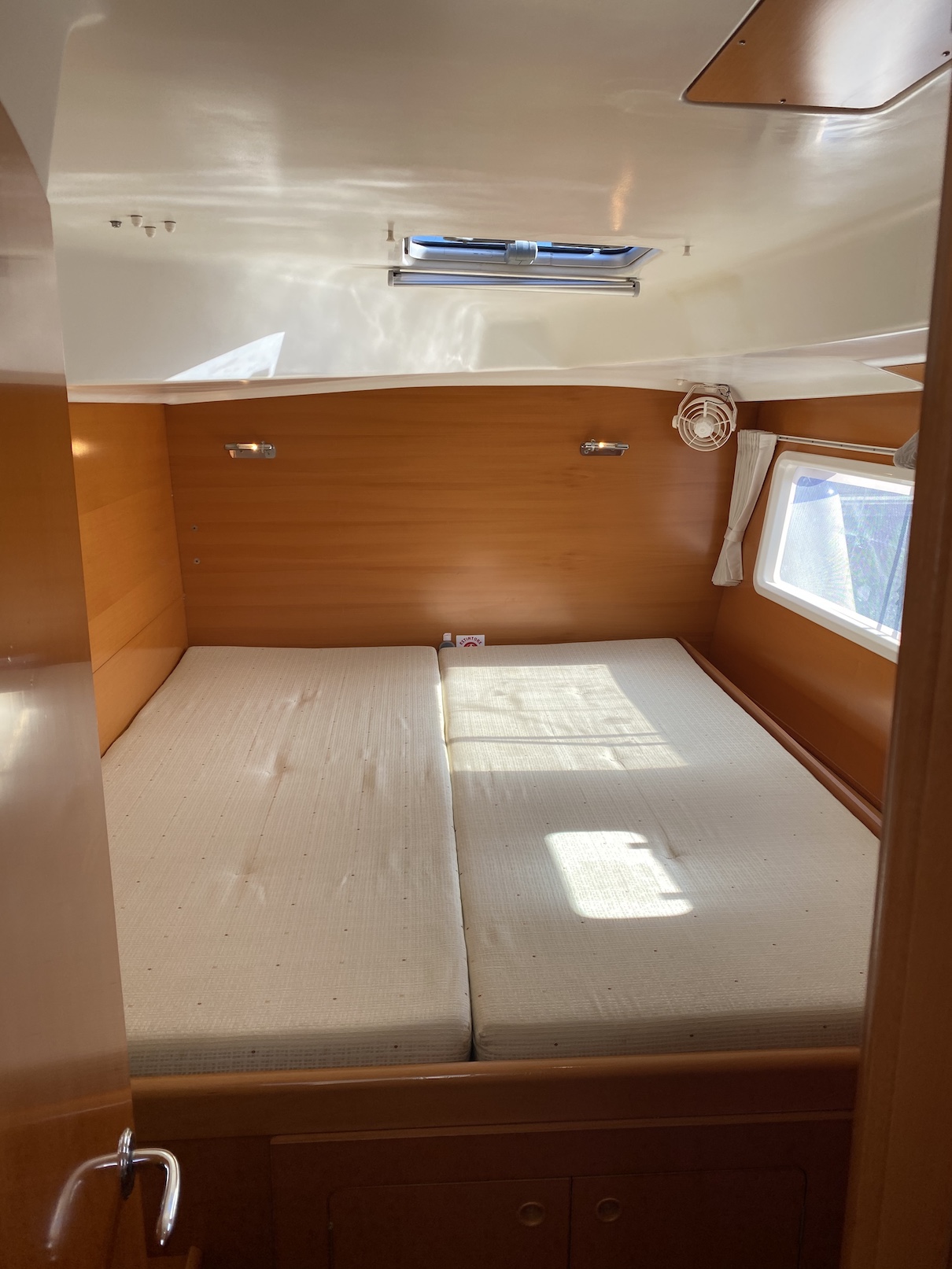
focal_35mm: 26
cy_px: 634
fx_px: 953
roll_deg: +0.8
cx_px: 476
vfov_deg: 67.3
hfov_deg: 53.1
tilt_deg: -10.2
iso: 32
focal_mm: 4.25
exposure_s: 1/130
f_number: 1.8
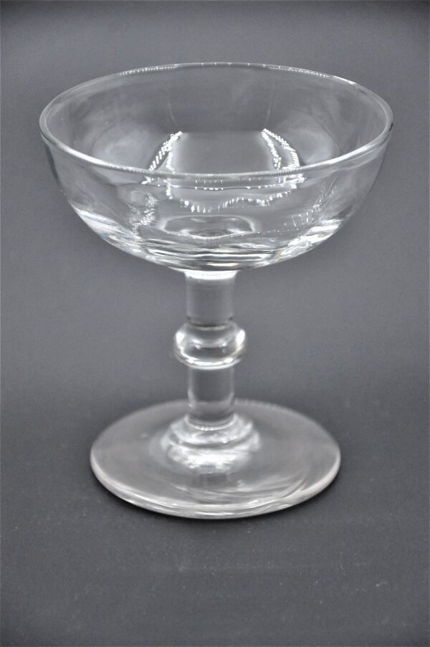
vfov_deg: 14.9
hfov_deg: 9.9
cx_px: 215
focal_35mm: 138
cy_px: 324
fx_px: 2478
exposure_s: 1/1600
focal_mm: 92
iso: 3200
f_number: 5.6
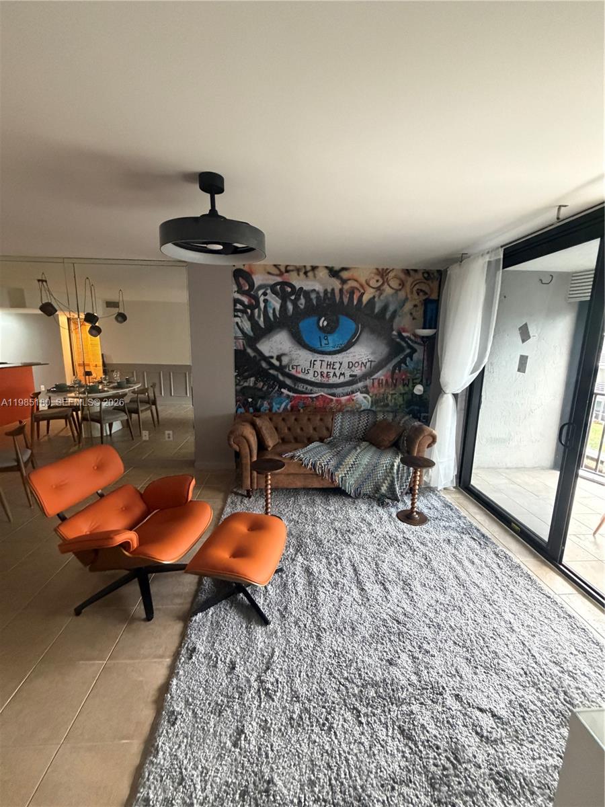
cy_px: 404
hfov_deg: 85.7
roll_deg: -1.6
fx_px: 326
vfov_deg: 102.1
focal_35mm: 14
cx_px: 302
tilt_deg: -10.5
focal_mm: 2.22
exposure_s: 1/60
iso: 1000
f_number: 2.2
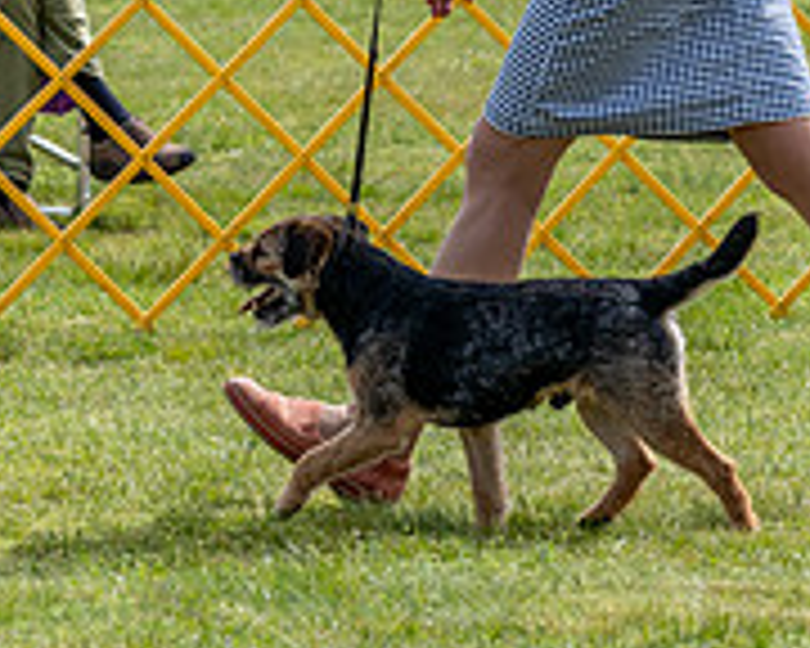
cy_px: -184
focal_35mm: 417
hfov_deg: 4.6
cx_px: 362
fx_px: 9997
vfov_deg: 3.7
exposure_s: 1/1250
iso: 400
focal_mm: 114
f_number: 5.6
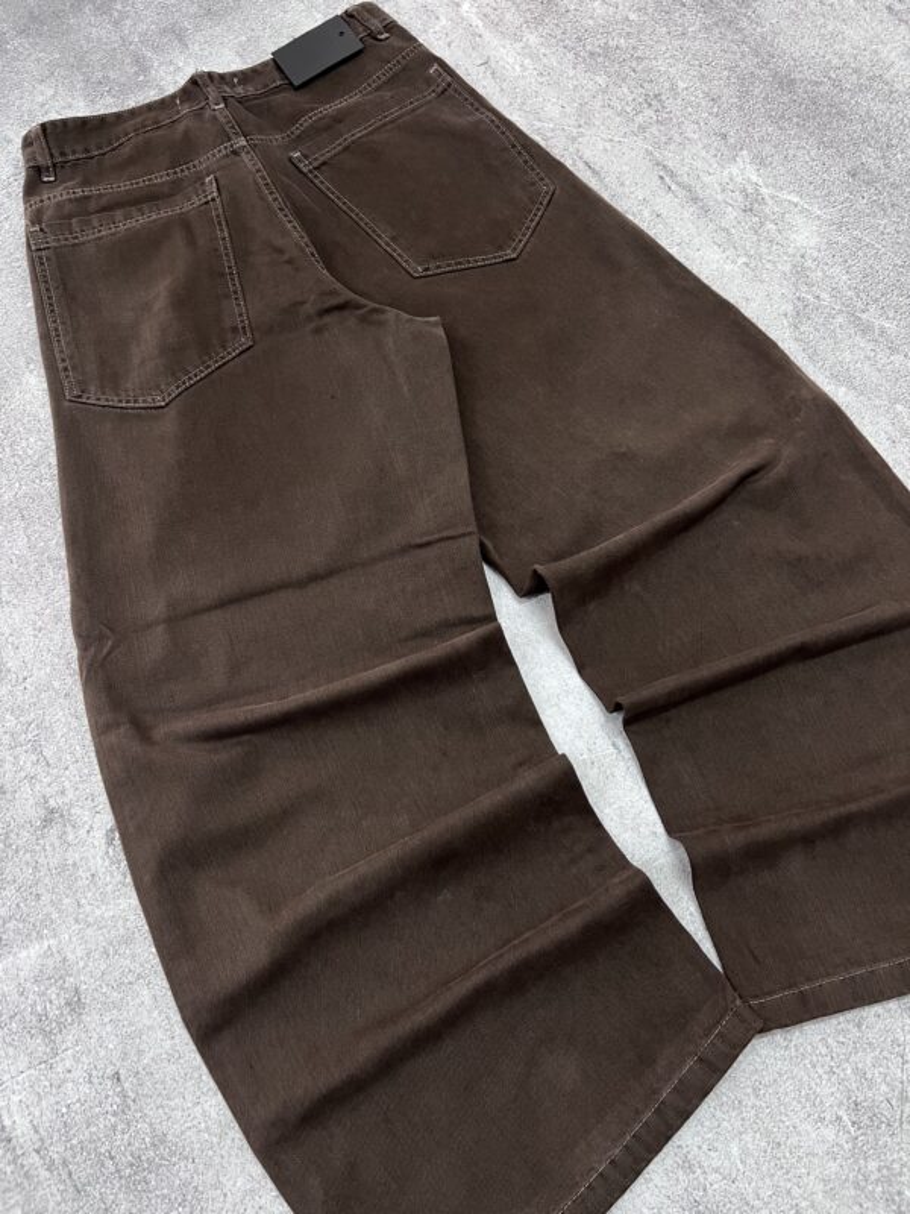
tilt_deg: -68.6
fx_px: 911
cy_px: 607
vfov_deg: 67.3
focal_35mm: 26
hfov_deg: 53.1
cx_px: 455
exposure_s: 1/50
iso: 200
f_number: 1.5
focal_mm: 5.7
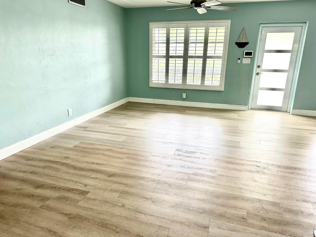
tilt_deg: -16.4
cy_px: 118
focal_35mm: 24
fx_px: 219
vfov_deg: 56.8
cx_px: 158
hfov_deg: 71.6
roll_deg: -0.7
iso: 250
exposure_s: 1/120
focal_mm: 6.86
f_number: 1.78
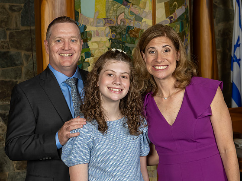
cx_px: 102
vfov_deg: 16.6
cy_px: 91
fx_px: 622
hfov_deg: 22.0
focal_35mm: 89
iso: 640
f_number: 7.1
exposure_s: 1/200
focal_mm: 48
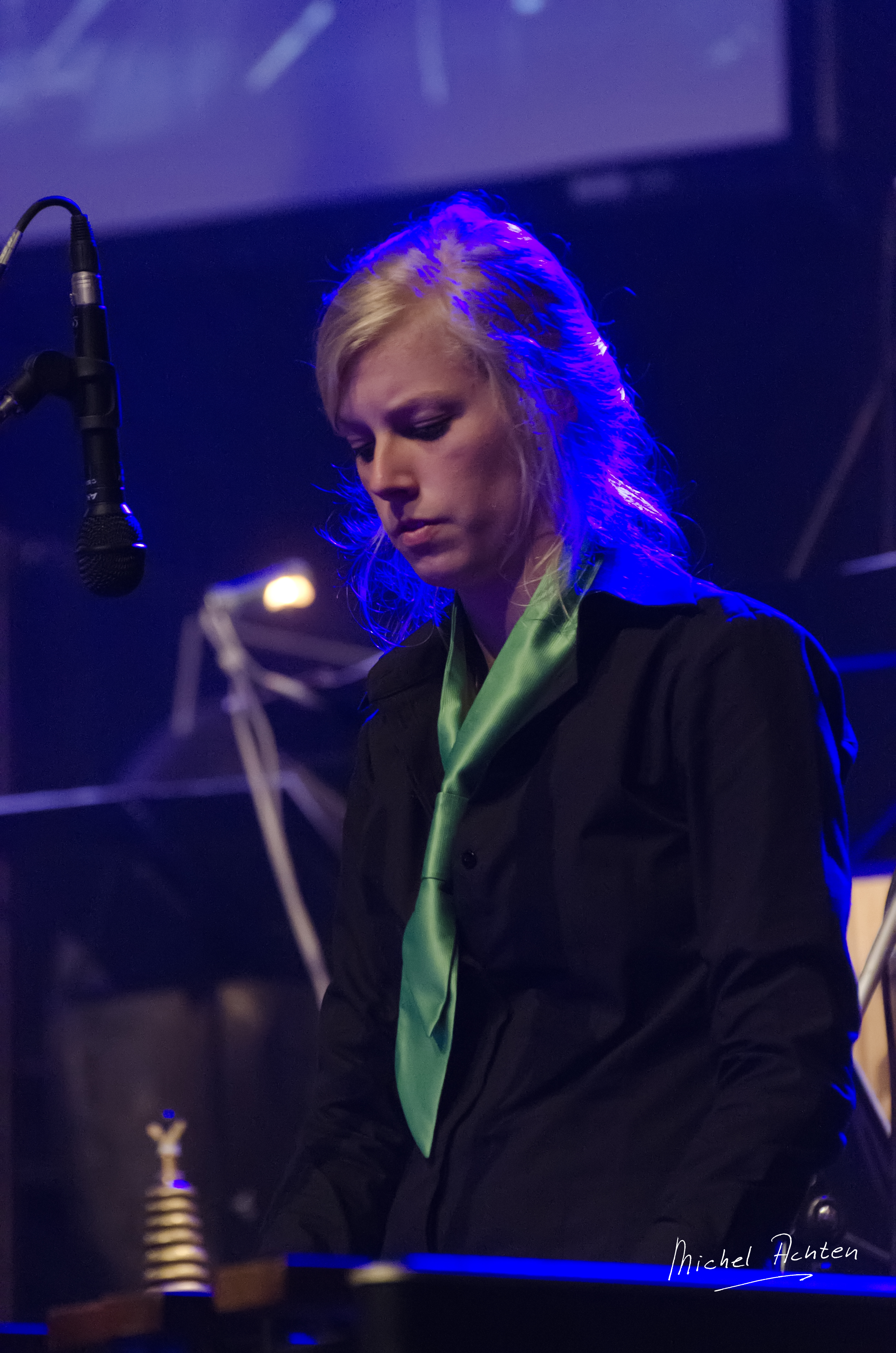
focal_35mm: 330
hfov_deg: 4.1
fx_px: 12375
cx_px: 448
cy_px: 676
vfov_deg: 6.3
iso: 4000
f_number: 5.3
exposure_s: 1/50
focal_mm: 220
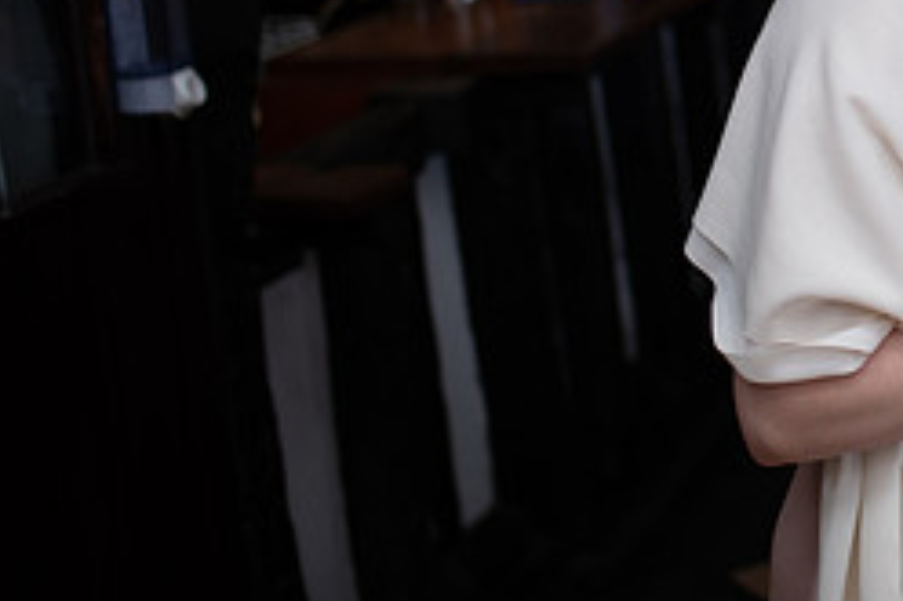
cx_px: 1027
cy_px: -80
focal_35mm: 82
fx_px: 2055
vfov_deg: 16.1
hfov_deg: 23.1
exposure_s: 1/125
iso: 100
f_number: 2
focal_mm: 35
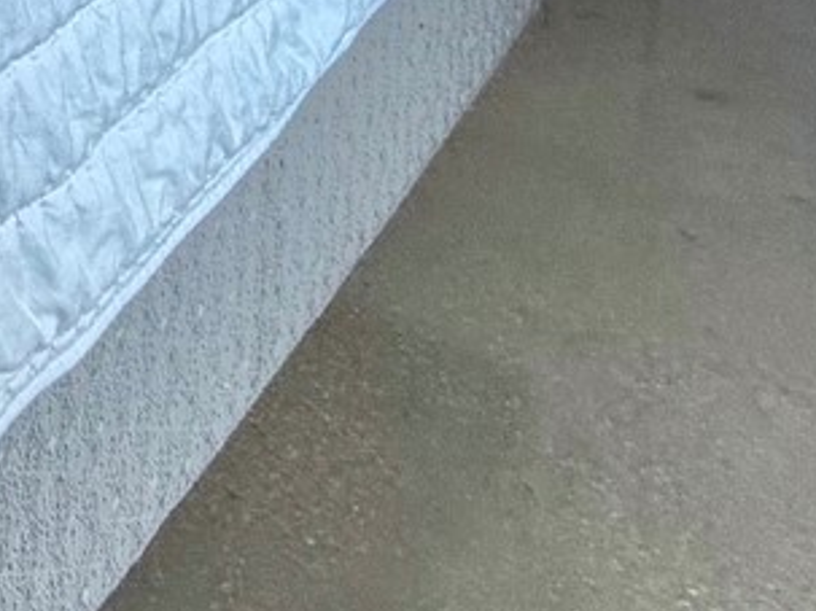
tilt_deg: -2.2
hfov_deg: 17.7
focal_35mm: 74
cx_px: -848
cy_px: -856
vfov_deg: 13.9
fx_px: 1744
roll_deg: +0.4
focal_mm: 2.22
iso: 200
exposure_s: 1/121
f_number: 2.2
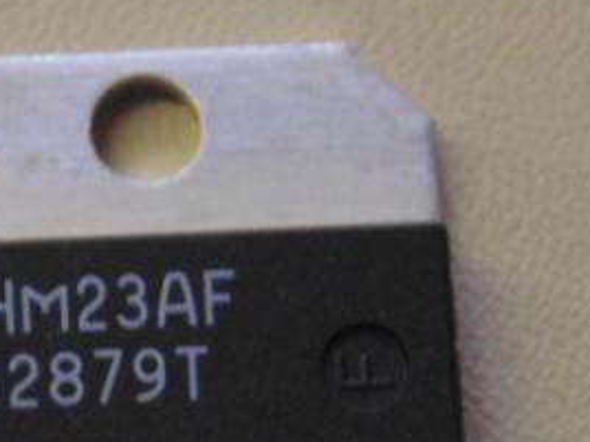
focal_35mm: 234
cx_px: 77
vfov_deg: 6.3
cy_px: 504
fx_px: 3988
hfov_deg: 8.4
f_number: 4.6
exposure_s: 1/30
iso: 400
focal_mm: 17.5
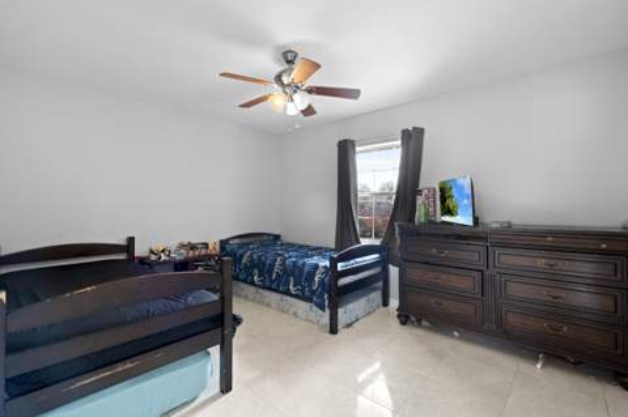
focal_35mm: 16
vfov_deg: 73.6
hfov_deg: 96.8
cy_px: 208
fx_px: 279
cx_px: 314
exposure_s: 2
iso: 400
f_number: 11
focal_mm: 16
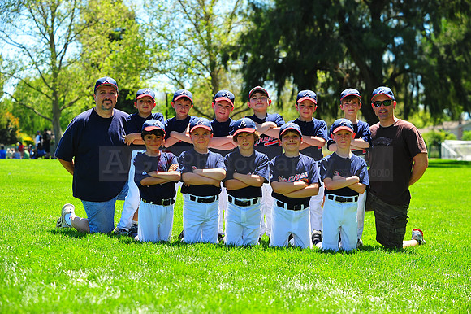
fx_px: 1203
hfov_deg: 22.2
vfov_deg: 14.8
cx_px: 236
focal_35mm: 92
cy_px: 157
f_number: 5
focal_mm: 92
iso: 200
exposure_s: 1/500
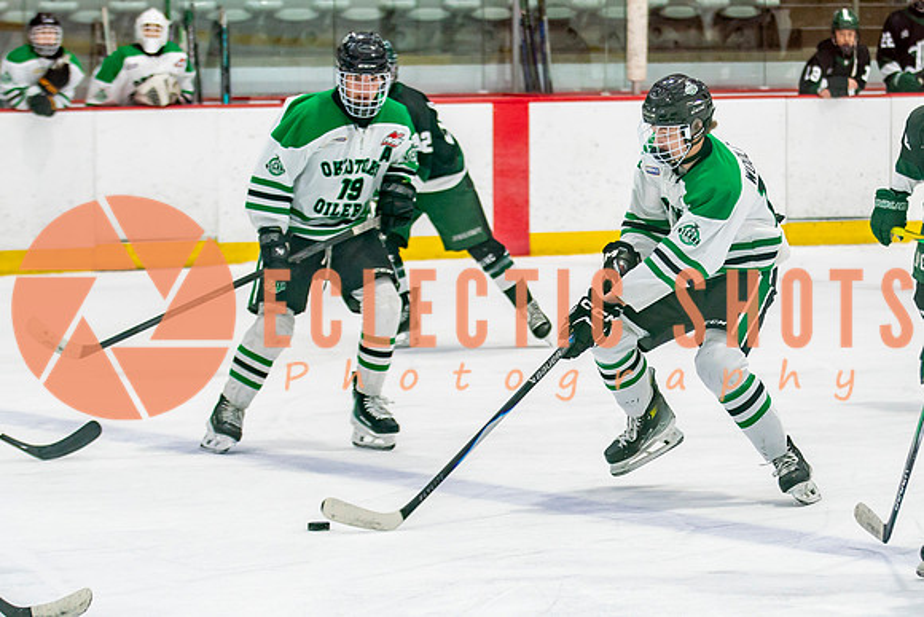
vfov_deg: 6.6
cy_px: 273
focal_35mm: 207
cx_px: 651
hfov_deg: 9.9
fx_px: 5319
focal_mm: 100
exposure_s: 1/640
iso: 640
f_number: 3.2
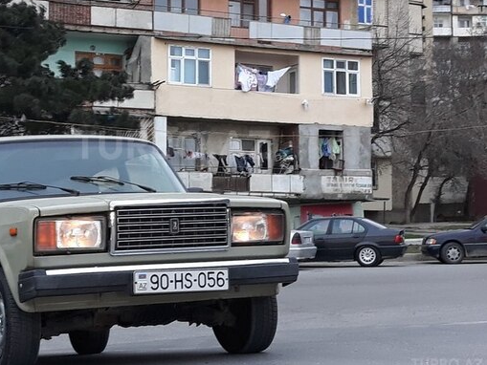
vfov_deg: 40.5
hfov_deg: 51.9
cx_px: 172
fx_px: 493
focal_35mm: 35
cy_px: 145
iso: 64
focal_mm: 3.71
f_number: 1.7
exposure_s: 1/50
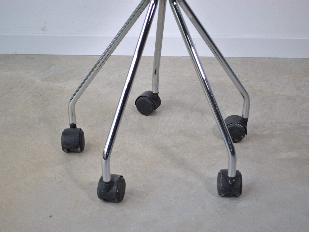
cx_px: 162
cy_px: 116
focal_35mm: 66
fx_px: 589
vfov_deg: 22.3
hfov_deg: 29.4
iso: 200
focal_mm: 40
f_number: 5.3
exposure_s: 1/60
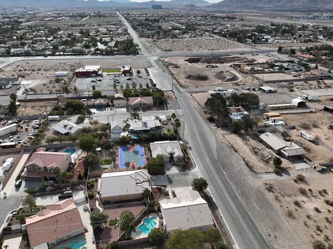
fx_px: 269
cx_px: 169
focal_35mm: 28
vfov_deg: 49.7
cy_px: 121
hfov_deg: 63.5
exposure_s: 1/2500
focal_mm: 12.29
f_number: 2.8
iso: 130
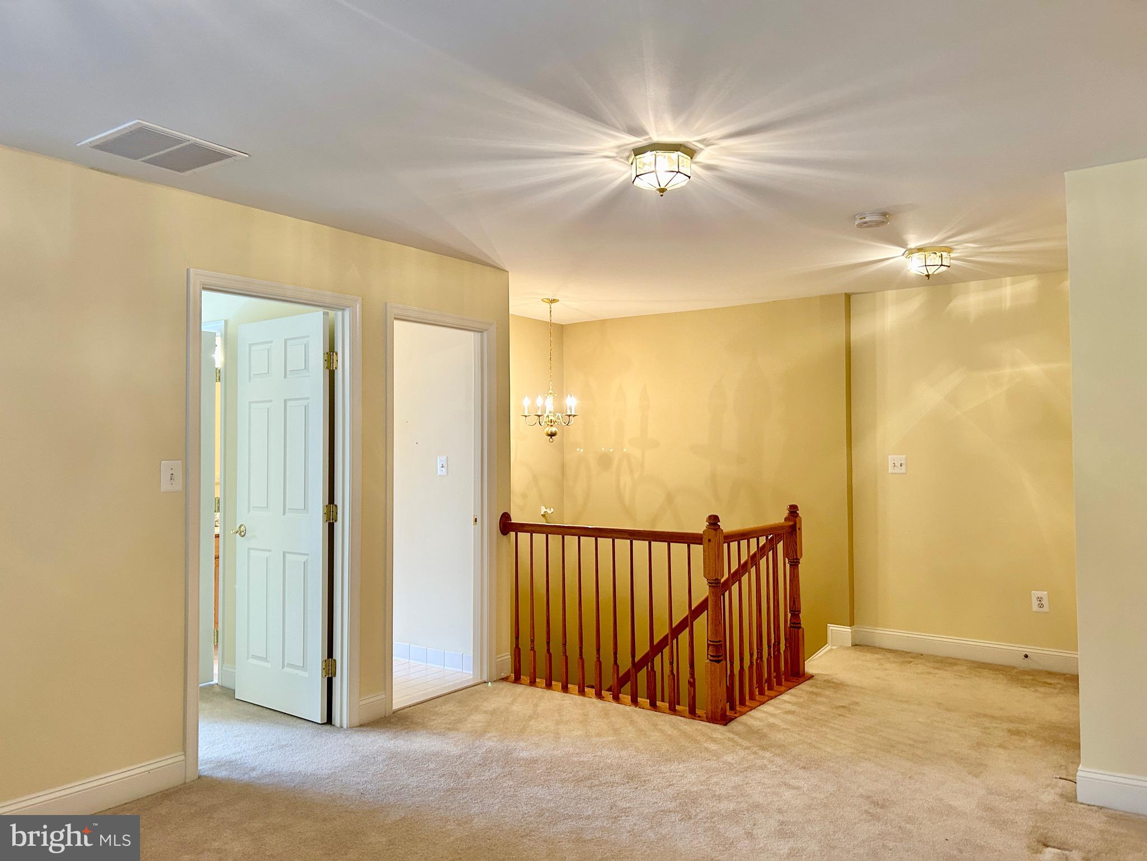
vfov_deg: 53.1
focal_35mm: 26
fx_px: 862
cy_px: 430
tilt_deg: +2.4
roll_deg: +0.6
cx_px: 574
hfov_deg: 67.3
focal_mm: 5.7
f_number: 1.5
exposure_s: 1/60
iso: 160
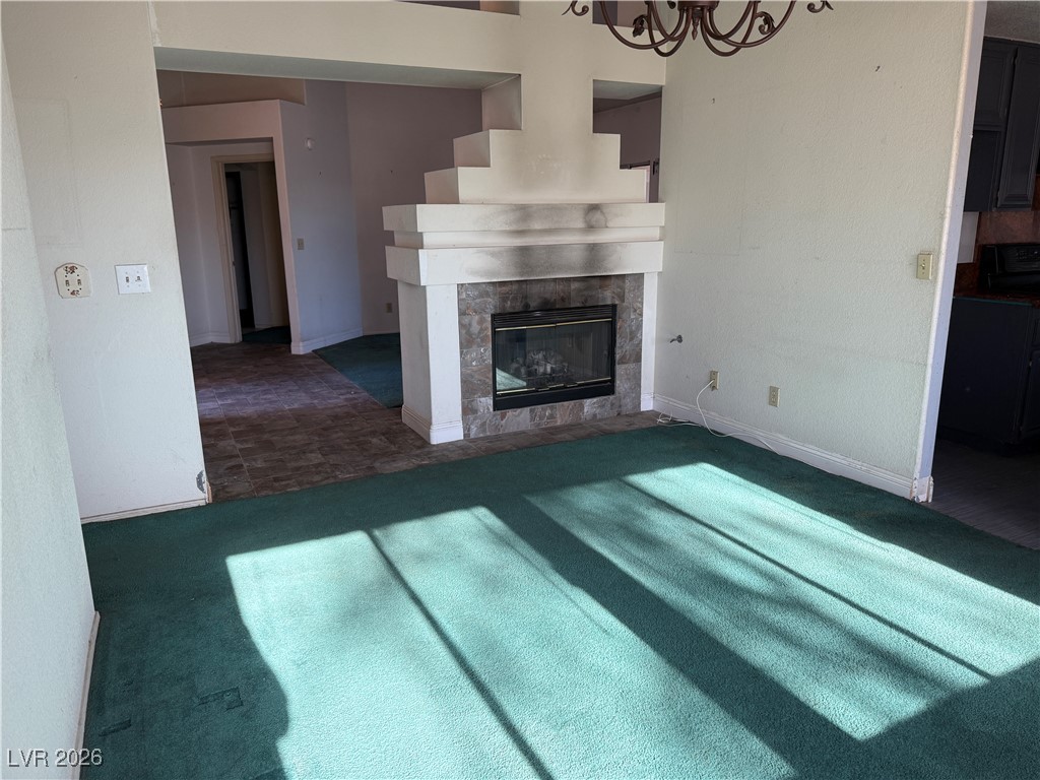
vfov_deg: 56.8
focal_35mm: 24
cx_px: 520
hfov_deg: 71.6
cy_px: 390
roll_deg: +0.4
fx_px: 721
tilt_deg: -12.7
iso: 125
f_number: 1.78
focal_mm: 6.76
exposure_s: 1/121
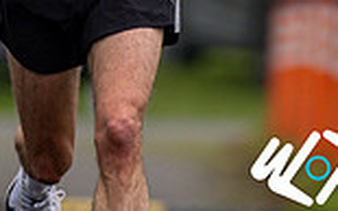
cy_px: -189
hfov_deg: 1.2
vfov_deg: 0.8
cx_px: 57
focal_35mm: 1715
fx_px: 15804
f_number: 2.8
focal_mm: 300
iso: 280
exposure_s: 1/1600
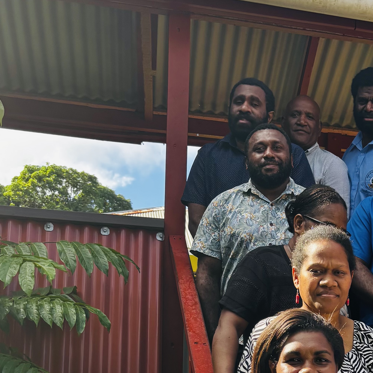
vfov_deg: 24.2
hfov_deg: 25.3
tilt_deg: -0.7
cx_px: 335
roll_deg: -2.5
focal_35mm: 66
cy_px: 423
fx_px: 805
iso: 50
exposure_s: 1/550
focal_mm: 5.96
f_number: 1.6
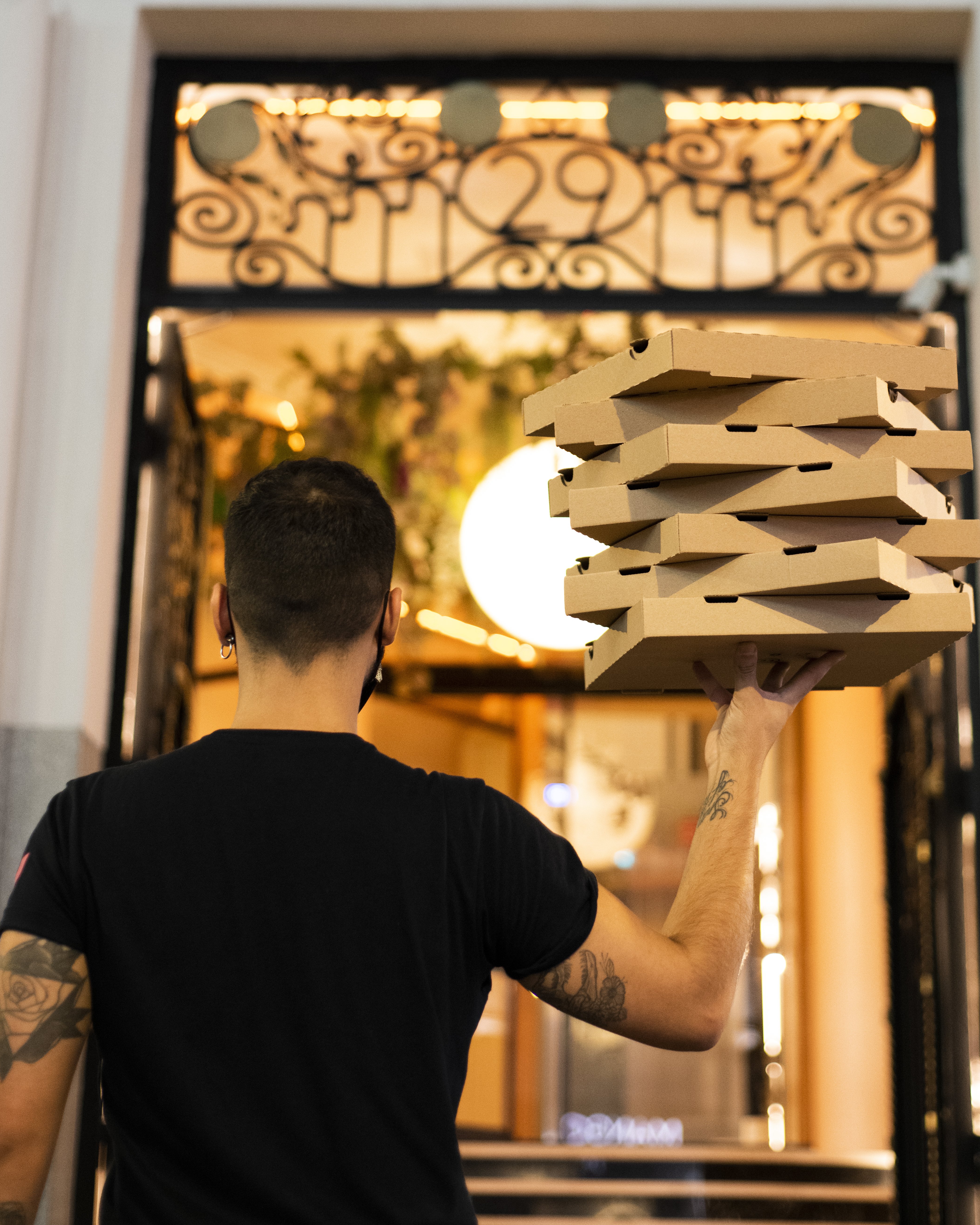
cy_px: 337
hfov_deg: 20.7
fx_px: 2683
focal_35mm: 74
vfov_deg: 25.5
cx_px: 553
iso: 2000
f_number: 2.2
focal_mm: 50
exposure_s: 1/100
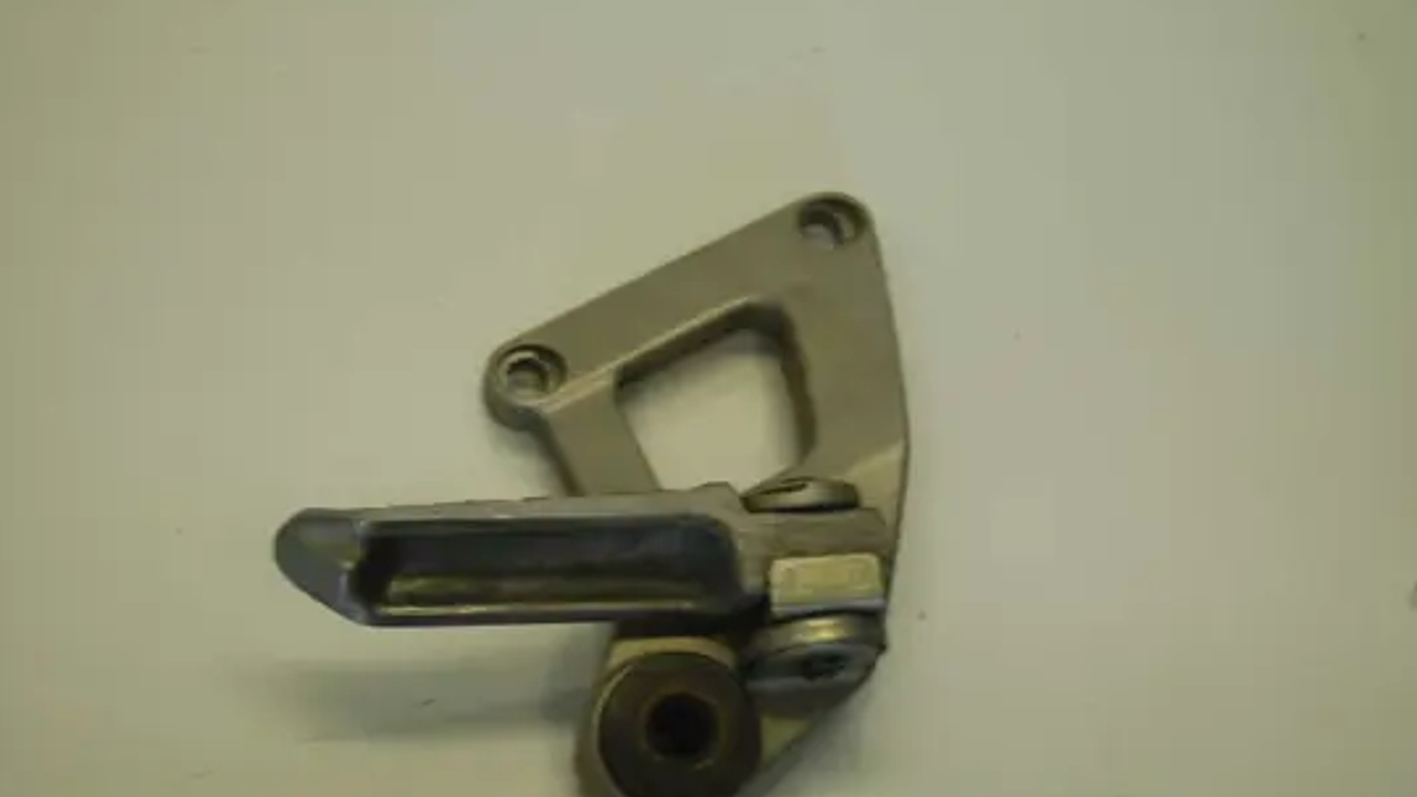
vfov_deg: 15.3
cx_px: 706
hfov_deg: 26.9
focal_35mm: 79
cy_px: 445
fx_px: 2968
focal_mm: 50
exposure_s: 1/60
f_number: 5.6
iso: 400
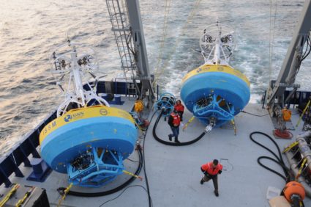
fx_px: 259
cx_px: 156
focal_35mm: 30
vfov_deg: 43.5
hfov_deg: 62.0
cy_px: 104
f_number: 4.5
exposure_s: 1/200
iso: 640
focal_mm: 20
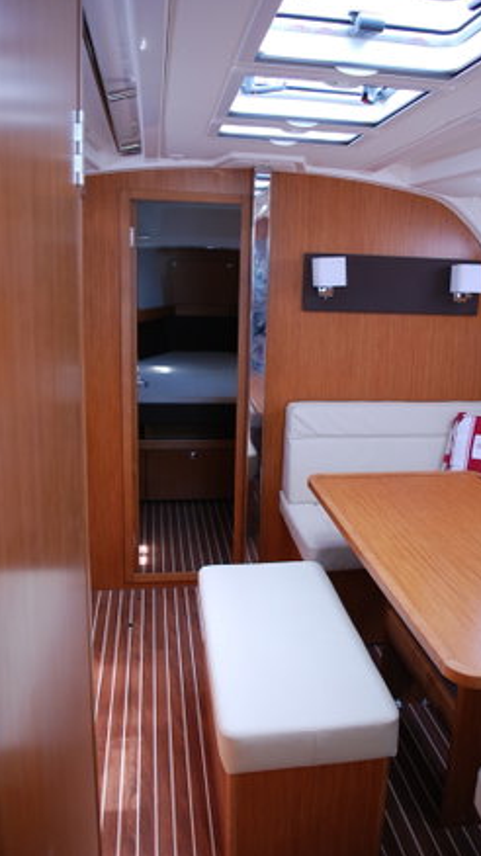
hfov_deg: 40.0
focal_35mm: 29
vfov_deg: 66.1
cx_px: 282
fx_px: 658
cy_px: 428
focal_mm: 18
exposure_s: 1/40
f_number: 3.5
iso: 200
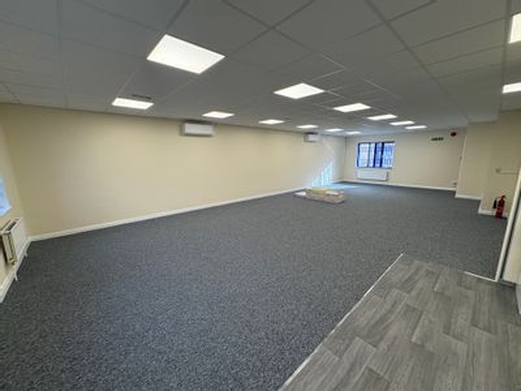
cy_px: 196
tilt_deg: -10.9
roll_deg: +1.7
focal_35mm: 14
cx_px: 260
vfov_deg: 85.7
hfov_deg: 102.1
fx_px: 211
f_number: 2.2
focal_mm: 2.22
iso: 100
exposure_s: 1/112
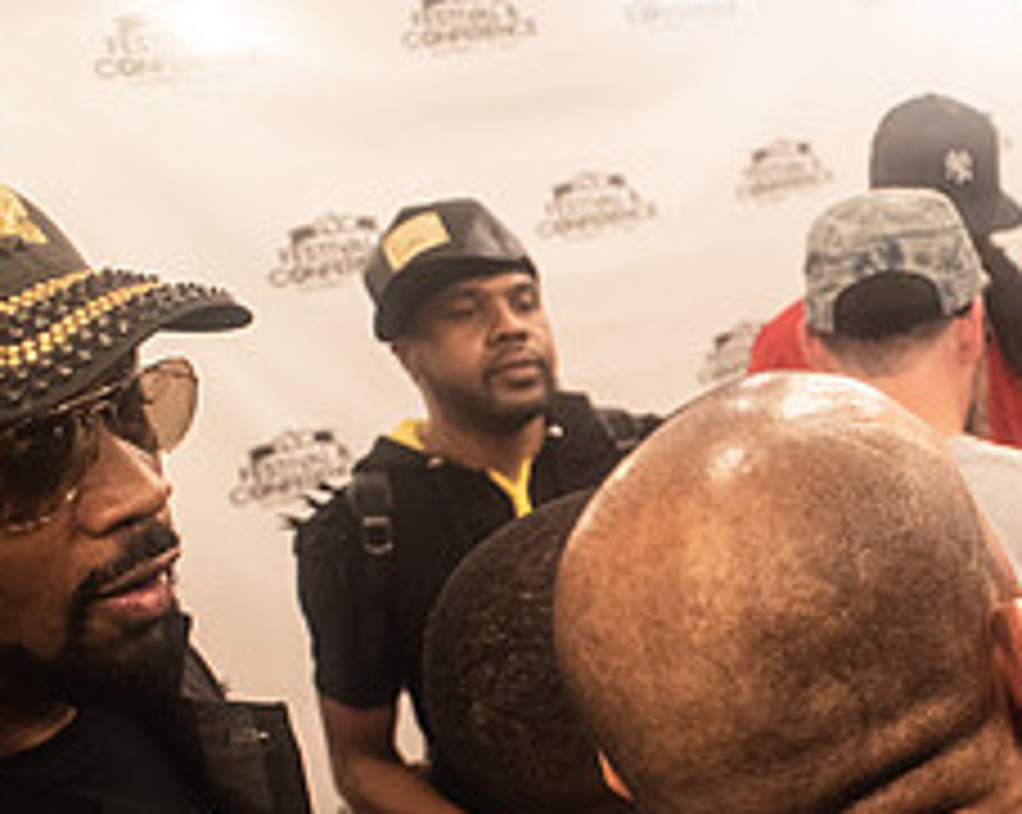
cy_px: 546
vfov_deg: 31.1
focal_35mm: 48
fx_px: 1450
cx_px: 1058
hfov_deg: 34.7
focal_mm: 20
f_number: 3.5
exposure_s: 1/160
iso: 2000
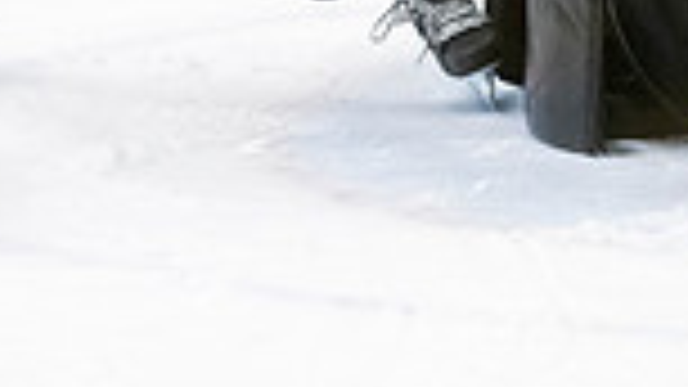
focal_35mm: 532
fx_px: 9704
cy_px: -398
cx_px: 493
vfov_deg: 2.3
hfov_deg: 4.1
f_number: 3.2
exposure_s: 1/800
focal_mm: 100
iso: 2500
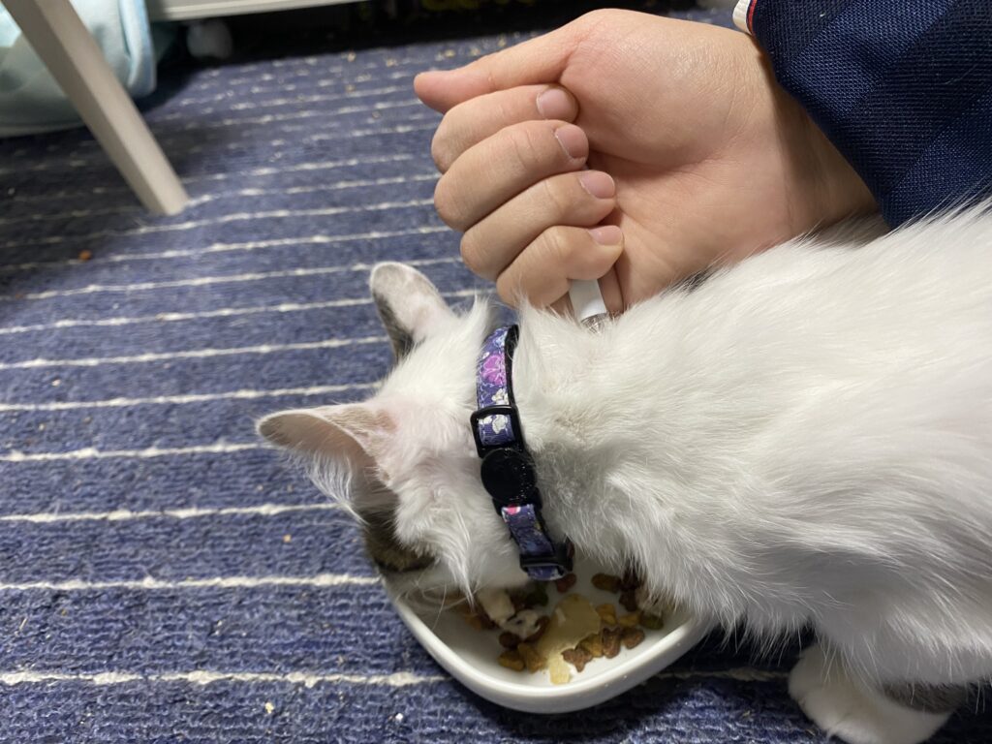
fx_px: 745
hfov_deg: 67.3
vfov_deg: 53.1
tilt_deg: -38.4
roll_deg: +12.3
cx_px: 496
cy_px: 372
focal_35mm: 26
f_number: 1.8
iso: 125
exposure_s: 1/50
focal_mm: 4.25
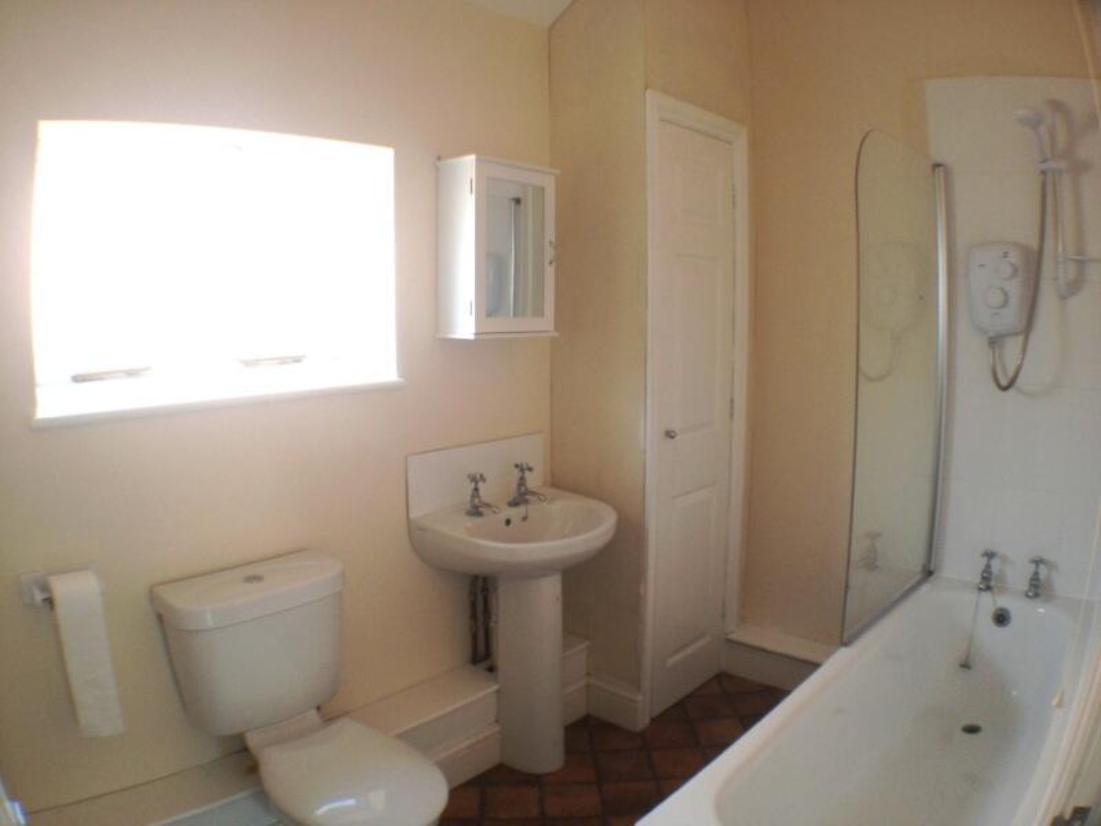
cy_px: 413
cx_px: 550
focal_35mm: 35
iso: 64
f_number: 2.4
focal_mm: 4.28
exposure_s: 1/20
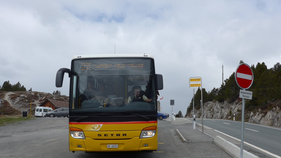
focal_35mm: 45
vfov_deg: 26.5
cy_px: 78
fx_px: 335
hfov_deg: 45.5
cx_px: 141
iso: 80
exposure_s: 1/1600
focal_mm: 8.4
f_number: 3.5
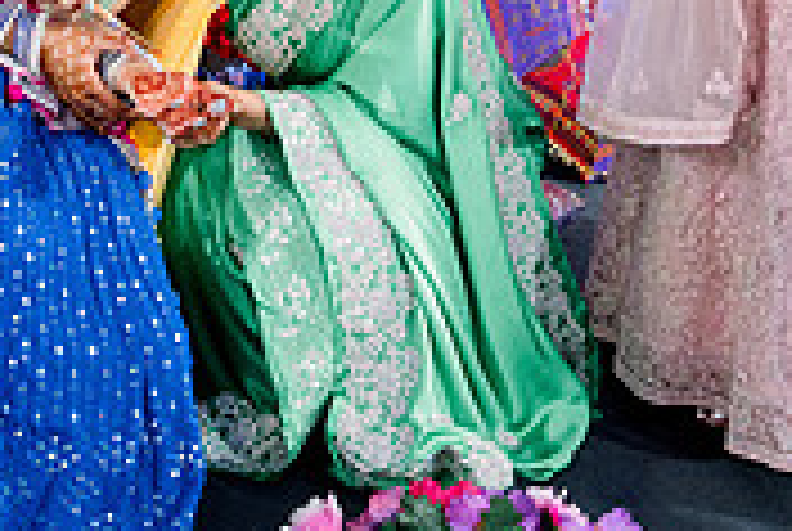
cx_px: 364
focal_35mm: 79
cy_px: -191
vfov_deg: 16.3
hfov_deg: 25.6
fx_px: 1741
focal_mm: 24
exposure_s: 1/125
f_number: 2.8
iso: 1250
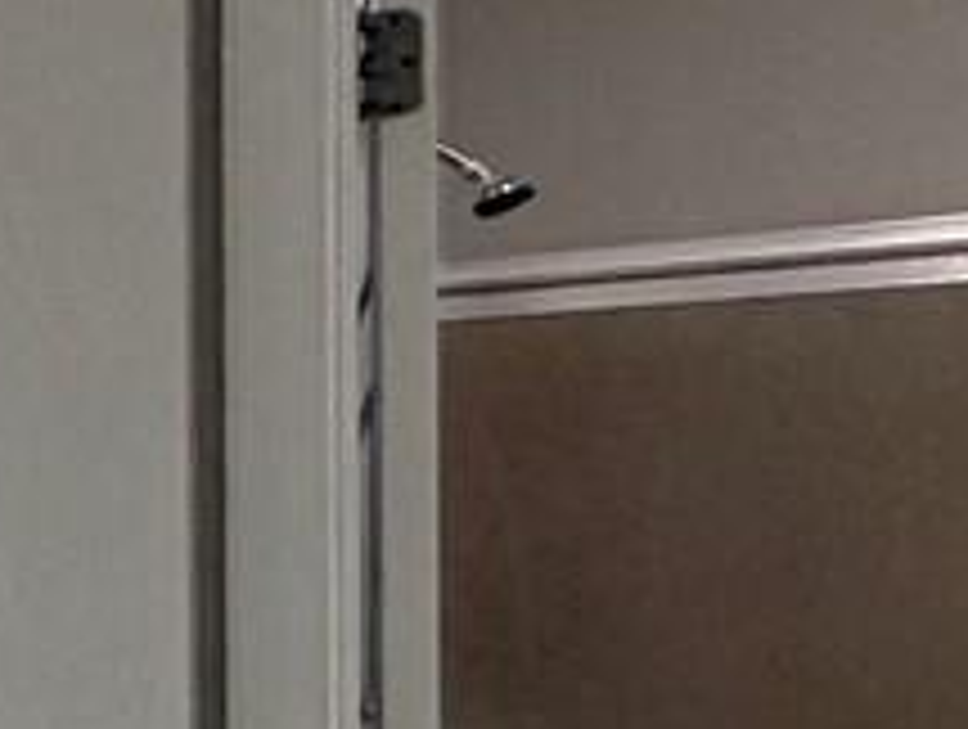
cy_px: 716
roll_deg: -0.2
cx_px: -1941
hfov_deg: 11.3
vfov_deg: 14.1
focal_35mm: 104
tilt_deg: +2.7
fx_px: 2913
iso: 160
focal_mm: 2.22
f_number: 2.2
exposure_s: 1/120
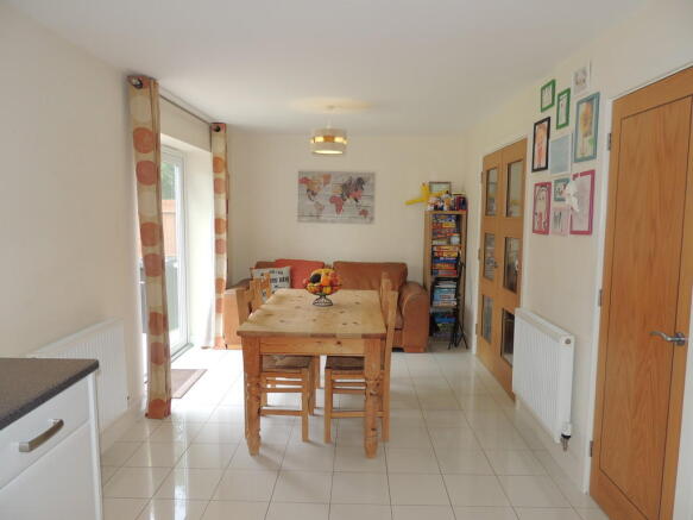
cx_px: 346
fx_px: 480
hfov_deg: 71.6
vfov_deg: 56.8
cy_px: 260
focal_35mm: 24
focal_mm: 4.3
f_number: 3
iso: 100
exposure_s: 1/50
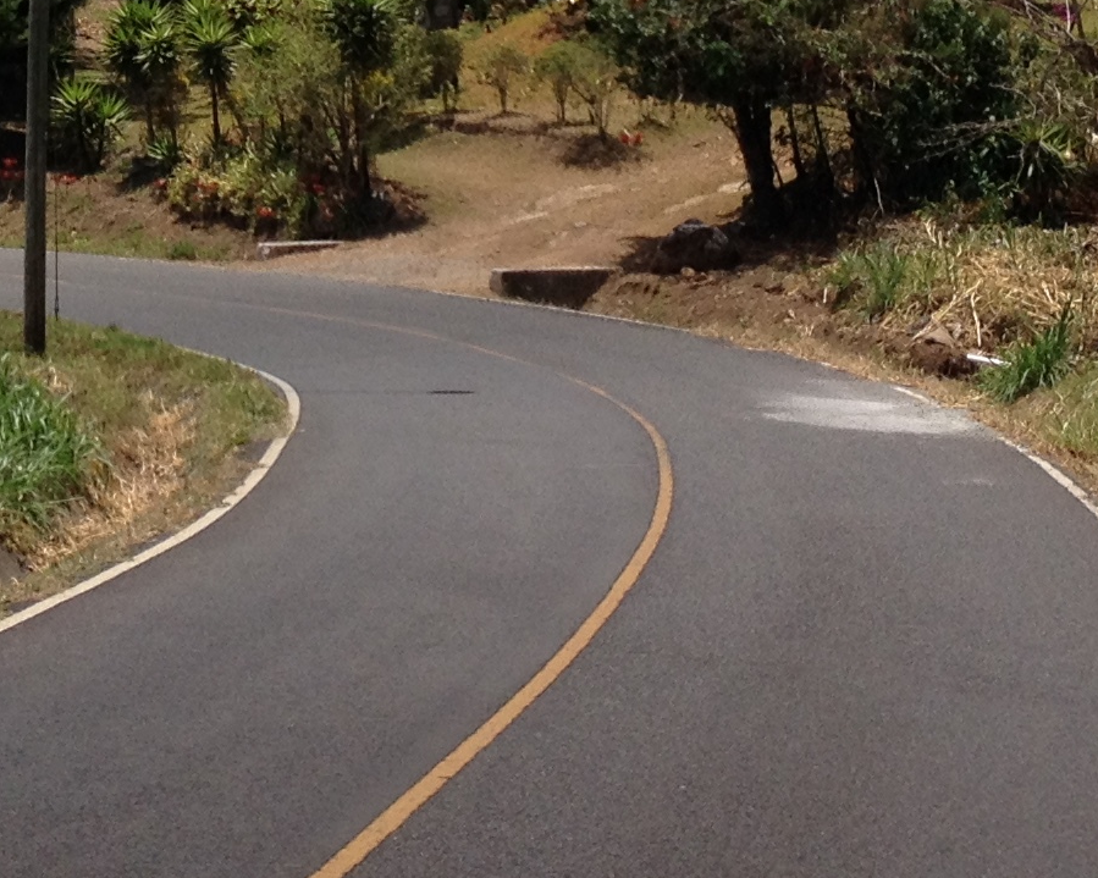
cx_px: -2
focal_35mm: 124
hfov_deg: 15.2
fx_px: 4029
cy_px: -243
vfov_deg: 12.1
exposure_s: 1/1672
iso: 50
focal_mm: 4.28
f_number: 2.4
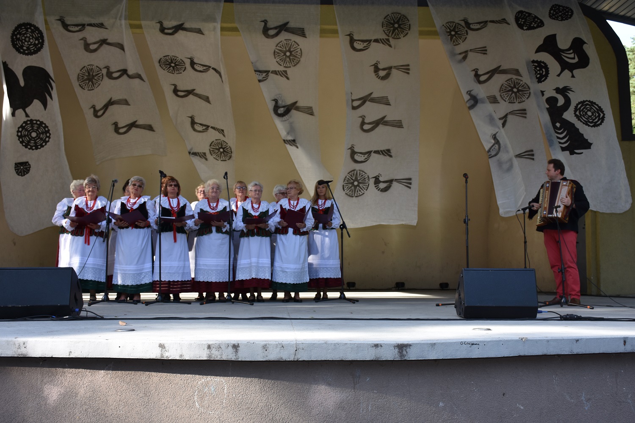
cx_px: 318
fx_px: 714
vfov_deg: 33.0
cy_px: 212
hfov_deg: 47.9
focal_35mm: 40
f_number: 5.6
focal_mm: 27
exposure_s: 1/125
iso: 160
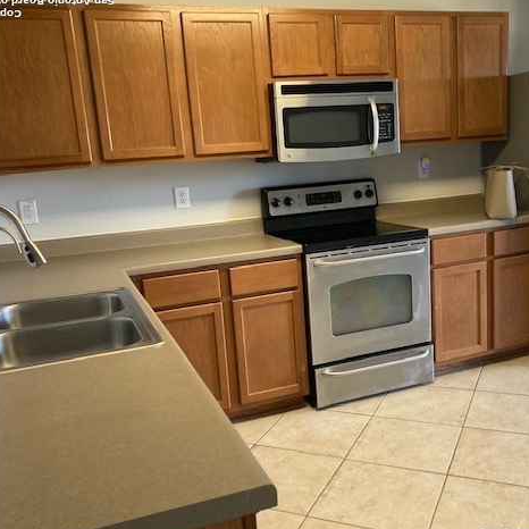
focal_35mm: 34
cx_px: 296
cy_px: 267
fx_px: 588
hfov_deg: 48.3
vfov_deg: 48.5
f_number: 1.8
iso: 160
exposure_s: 1/60
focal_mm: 3.99
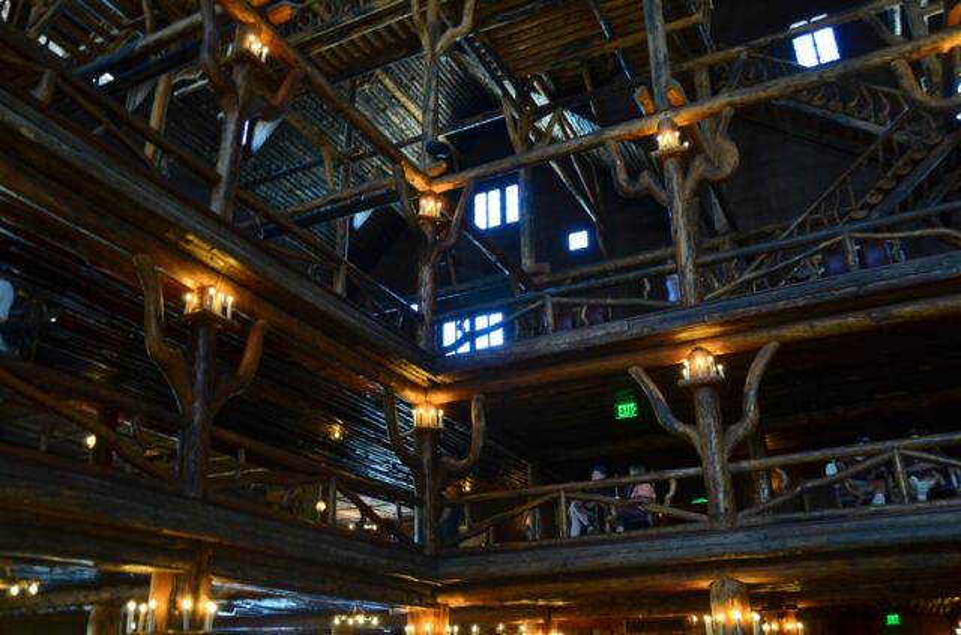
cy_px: 318
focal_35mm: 30
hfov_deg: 62.1
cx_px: 480
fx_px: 799
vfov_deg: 43.4
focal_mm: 20
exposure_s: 1/20
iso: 200
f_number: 3.5
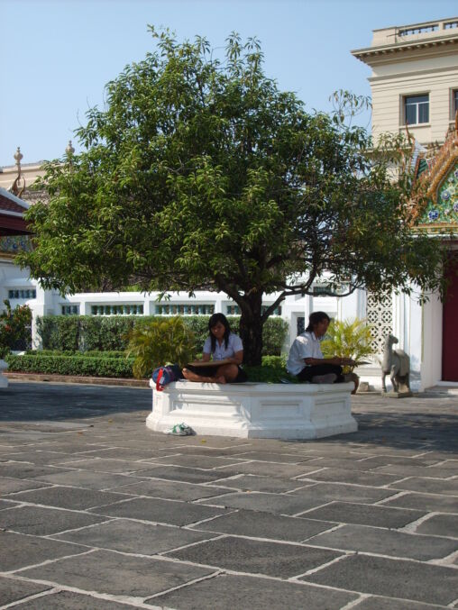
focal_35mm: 52
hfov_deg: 28.0
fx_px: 917
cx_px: 229
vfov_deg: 36.8
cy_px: 305
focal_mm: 8.7
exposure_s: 1/750
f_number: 3.3
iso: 50
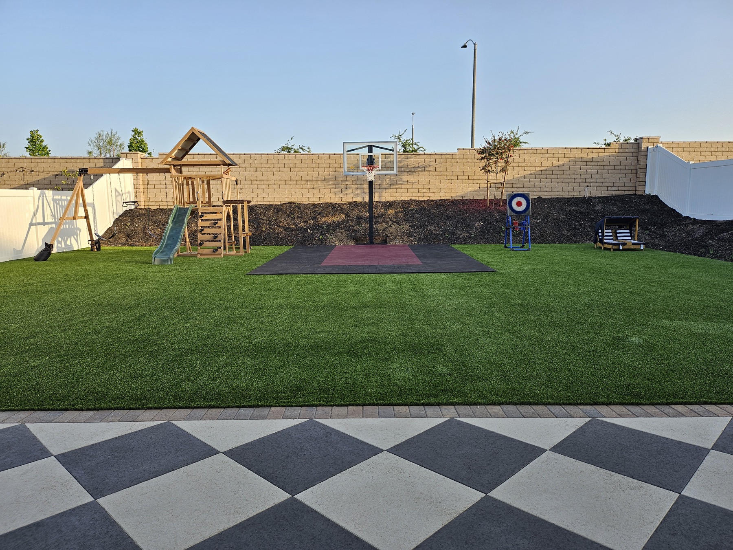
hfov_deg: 71.6
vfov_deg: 56.8
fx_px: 508
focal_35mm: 24
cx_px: 366
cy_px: 275
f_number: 1.8
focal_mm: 5
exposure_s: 1/531
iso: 50
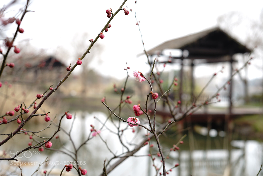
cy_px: 88
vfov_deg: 27.0
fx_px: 365
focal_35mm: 50
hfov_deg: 39.6
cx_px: 132
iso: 50
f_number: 5
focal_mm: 50
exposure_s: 1/80
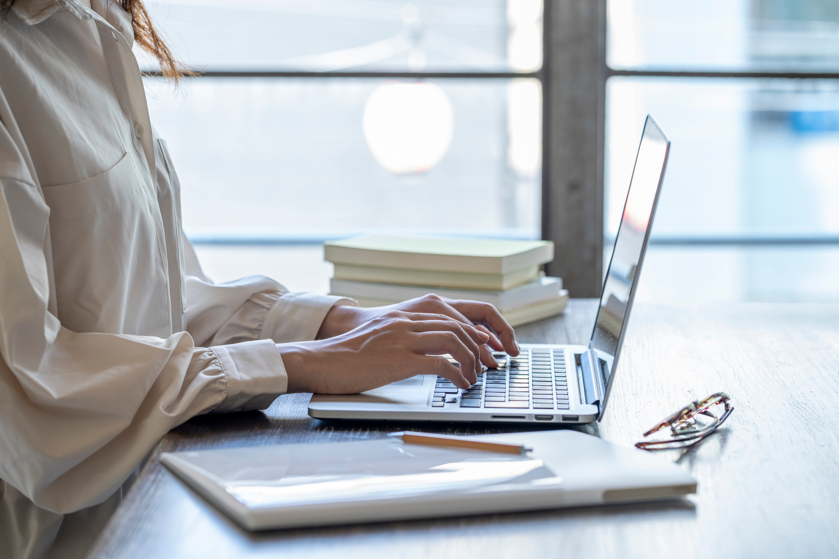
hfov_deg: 20.4
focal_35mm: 100
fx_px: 2330
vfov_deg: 13.7
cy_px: 280
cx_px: 420
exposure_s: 1/100
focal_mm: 100
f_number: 4.5
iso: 500
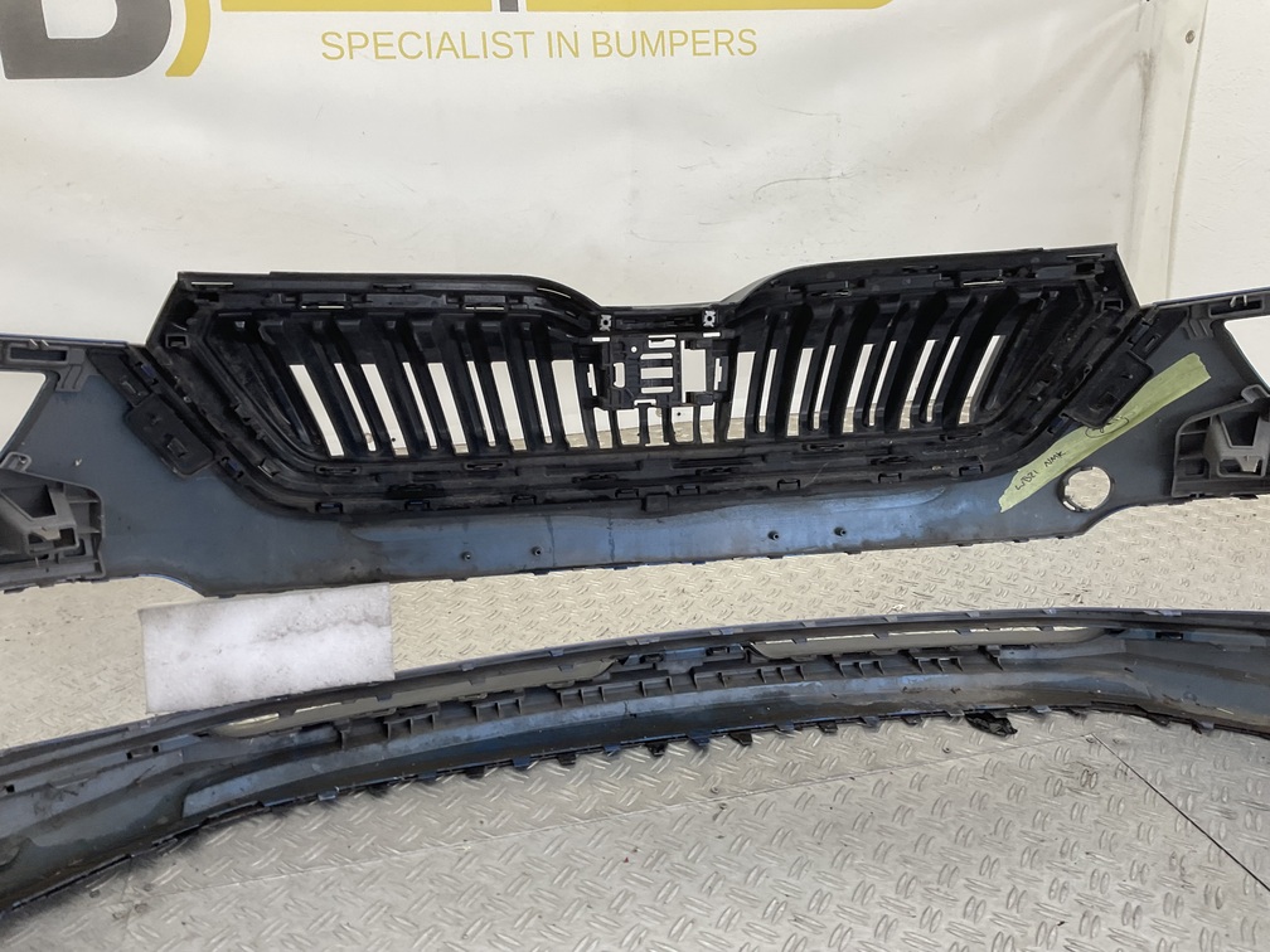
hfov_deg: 61.7
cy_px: 476
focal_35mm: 29
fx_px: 1064
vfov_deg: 48.2
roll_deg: +0.0
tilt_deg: -20.8
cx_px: 635
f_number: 1.8
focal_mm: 3
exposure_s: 1/120
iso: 32
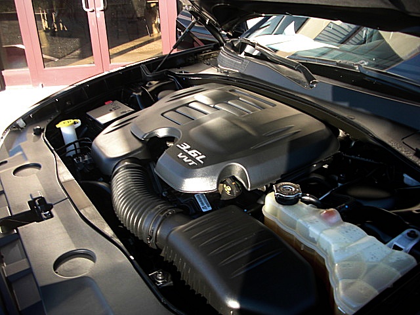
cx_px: 210
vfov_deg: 39.7
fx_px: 437
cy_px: 158
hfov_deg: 51.4
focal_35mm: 36
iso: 50
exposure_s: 1/125
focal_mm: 6.3
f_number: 2.8
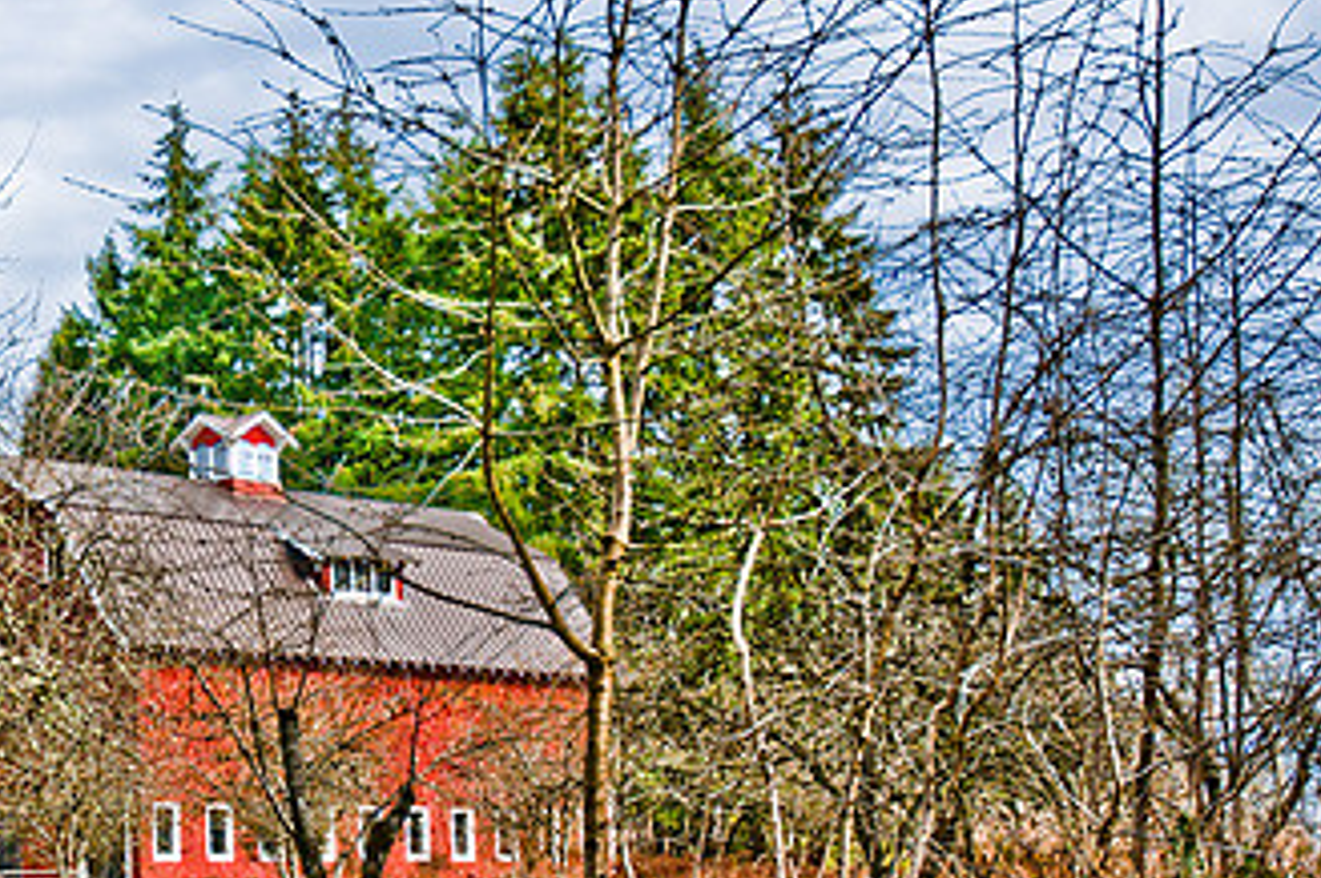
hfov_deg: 25.7
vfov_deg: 17.6
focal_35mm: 77
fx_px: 2818
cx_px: 193
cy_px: 622
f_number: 4.5
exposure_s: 1/800
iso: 200
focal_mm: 29
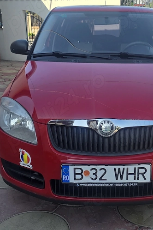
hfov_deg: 27.8
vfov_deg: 41.1
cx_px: 109
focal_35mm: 48
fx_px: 306
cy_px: 119
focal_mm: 6.3
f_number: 1.7
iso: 80
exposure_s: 1/2122
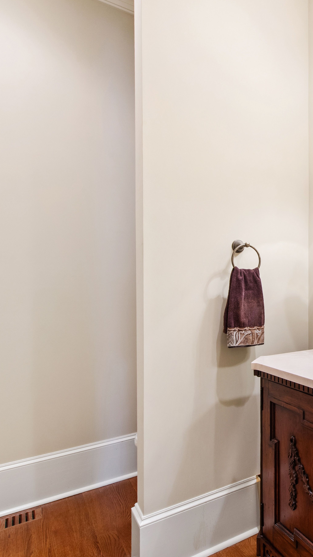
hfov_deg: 40.3
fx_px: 354
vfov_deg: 76.3
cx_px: 328
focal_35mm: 24
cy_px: 282
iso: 100
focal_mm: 10
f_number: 8
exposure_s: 1
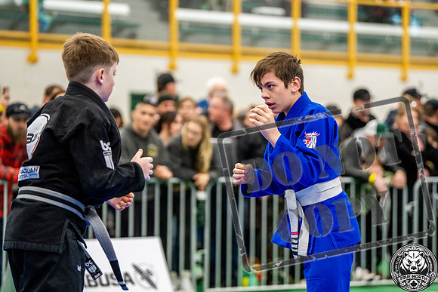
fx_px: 1667
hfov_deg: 15.0
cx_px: 227
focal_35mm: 137
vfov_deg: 10.0
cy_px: 146
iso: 5000
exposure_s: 1/500
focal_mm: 129
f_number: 2.8
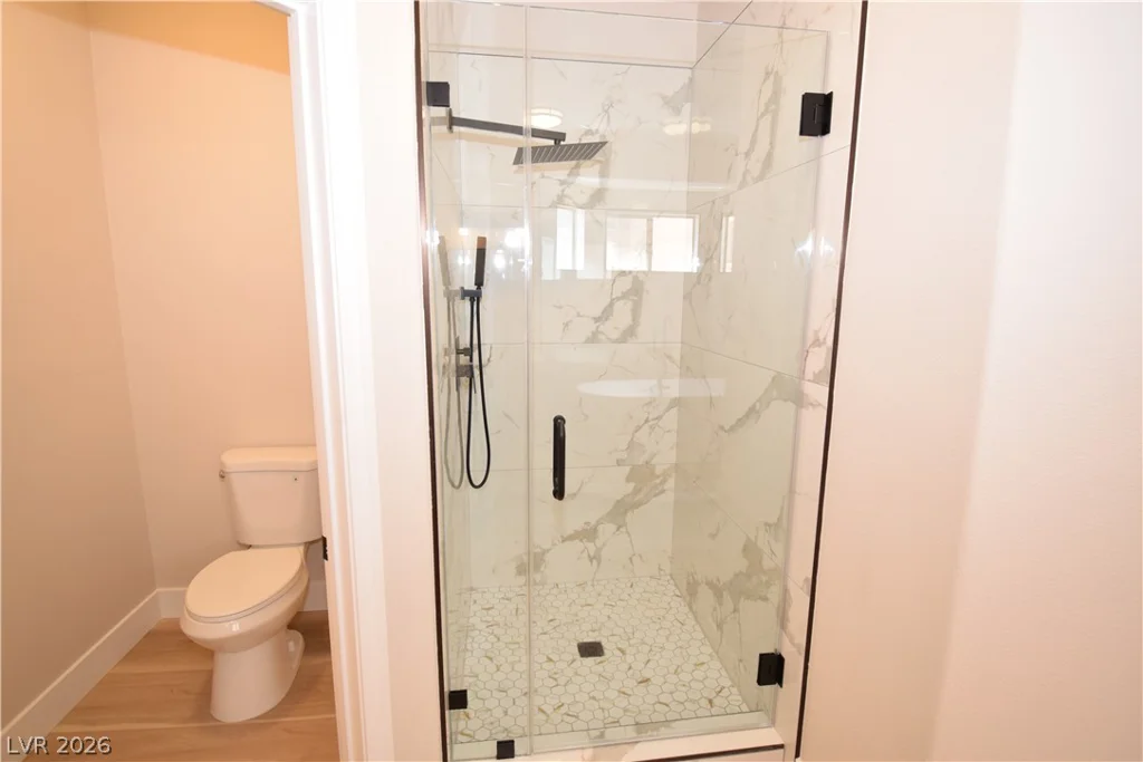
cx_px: 572
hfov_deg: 95.0
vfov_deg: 72.1
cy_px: 381
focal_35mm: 16
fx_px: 524
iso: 800
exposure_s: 1/50
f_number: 5.6
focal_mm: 11
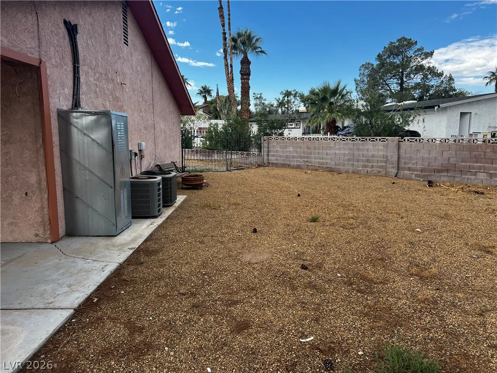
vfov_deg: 53.1
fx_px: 373
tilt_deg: -7.9
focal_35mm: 26
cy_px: 186
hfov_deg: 67.3
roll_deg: +0.0
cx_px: 248
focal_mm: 5.7
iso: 50
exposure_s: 1/1468
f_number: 1.5
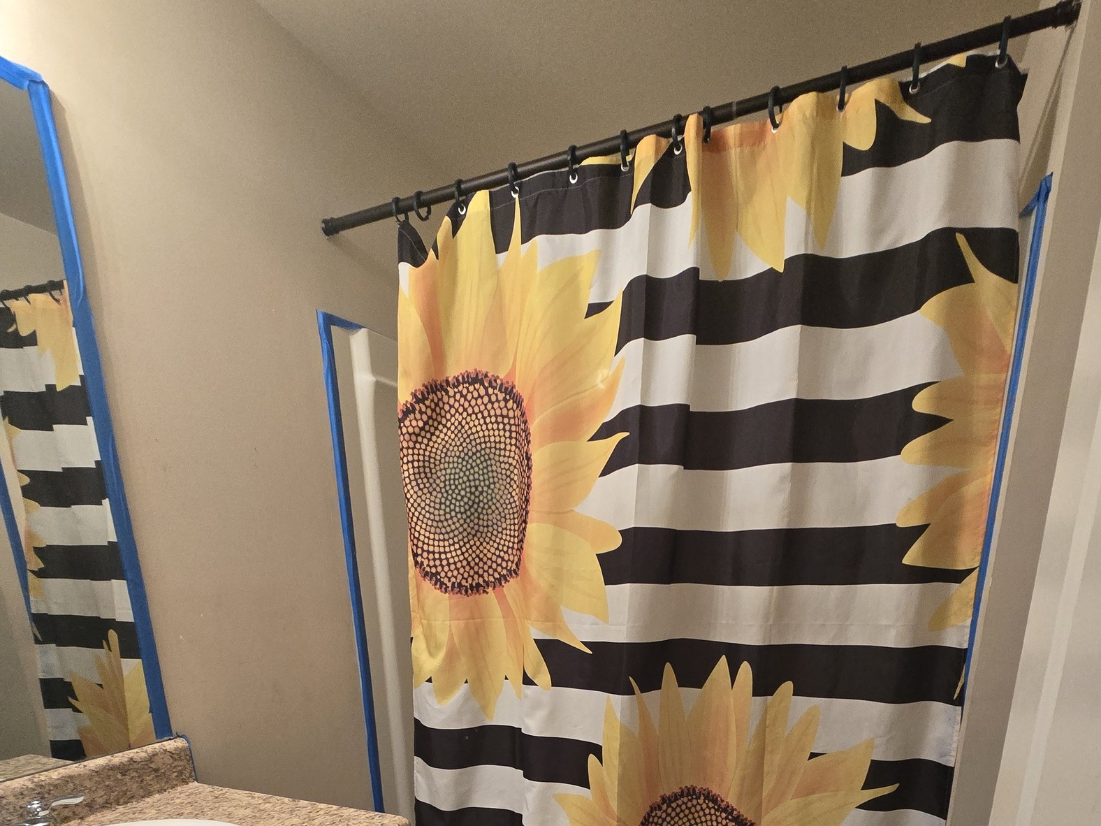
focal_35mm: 19
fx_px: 604
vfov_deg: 57.6
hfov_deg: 84.6
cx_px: 576
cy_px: 763
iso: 1000
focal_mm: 2.2
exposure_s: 1/60
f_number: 2.2
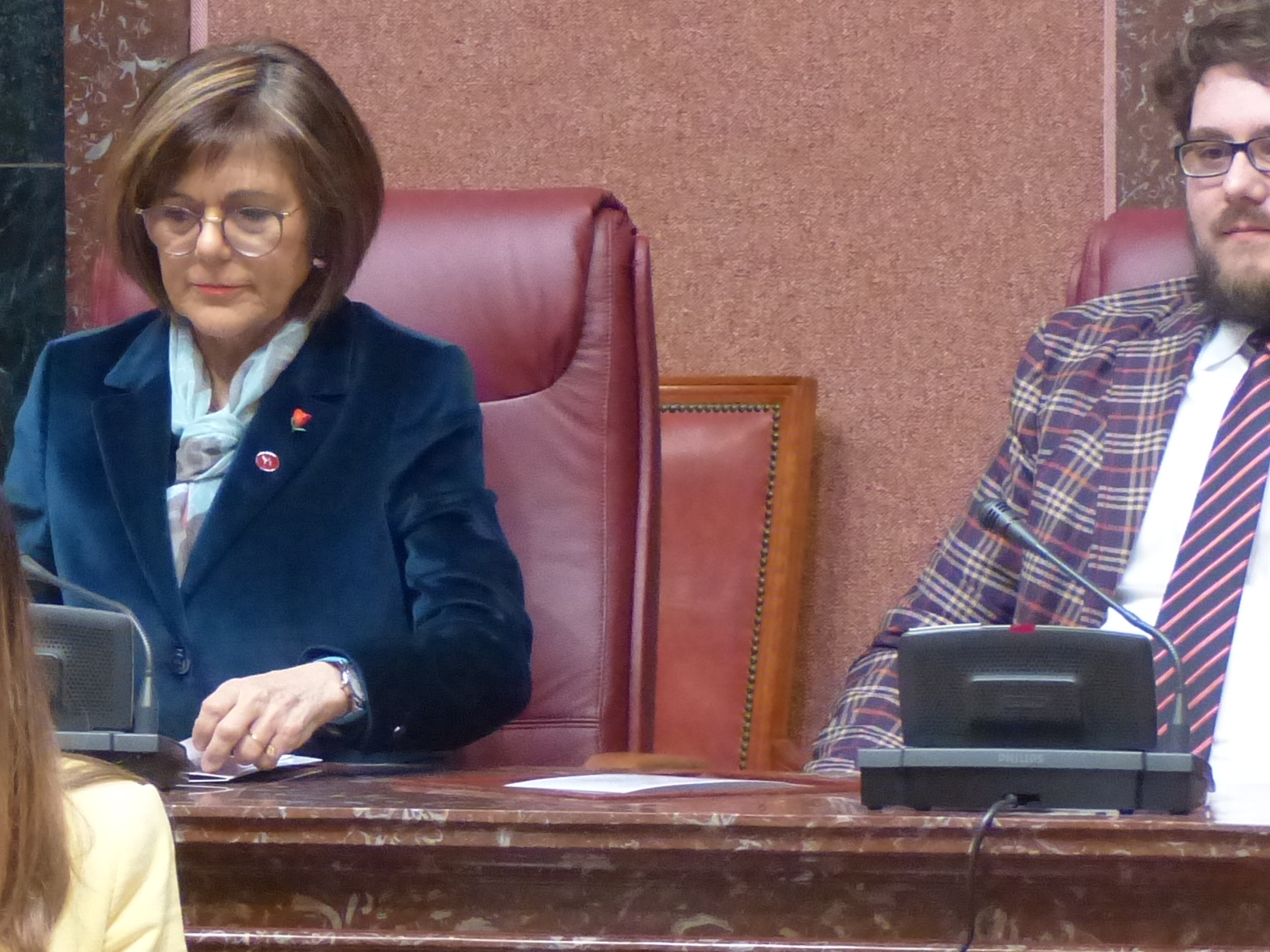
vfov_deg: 4.9
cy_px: 760
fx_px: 11153
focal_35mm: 304
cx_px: -125
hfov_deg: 6.5
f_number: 2.8
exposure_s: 1/50
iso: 800
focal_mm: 22.2
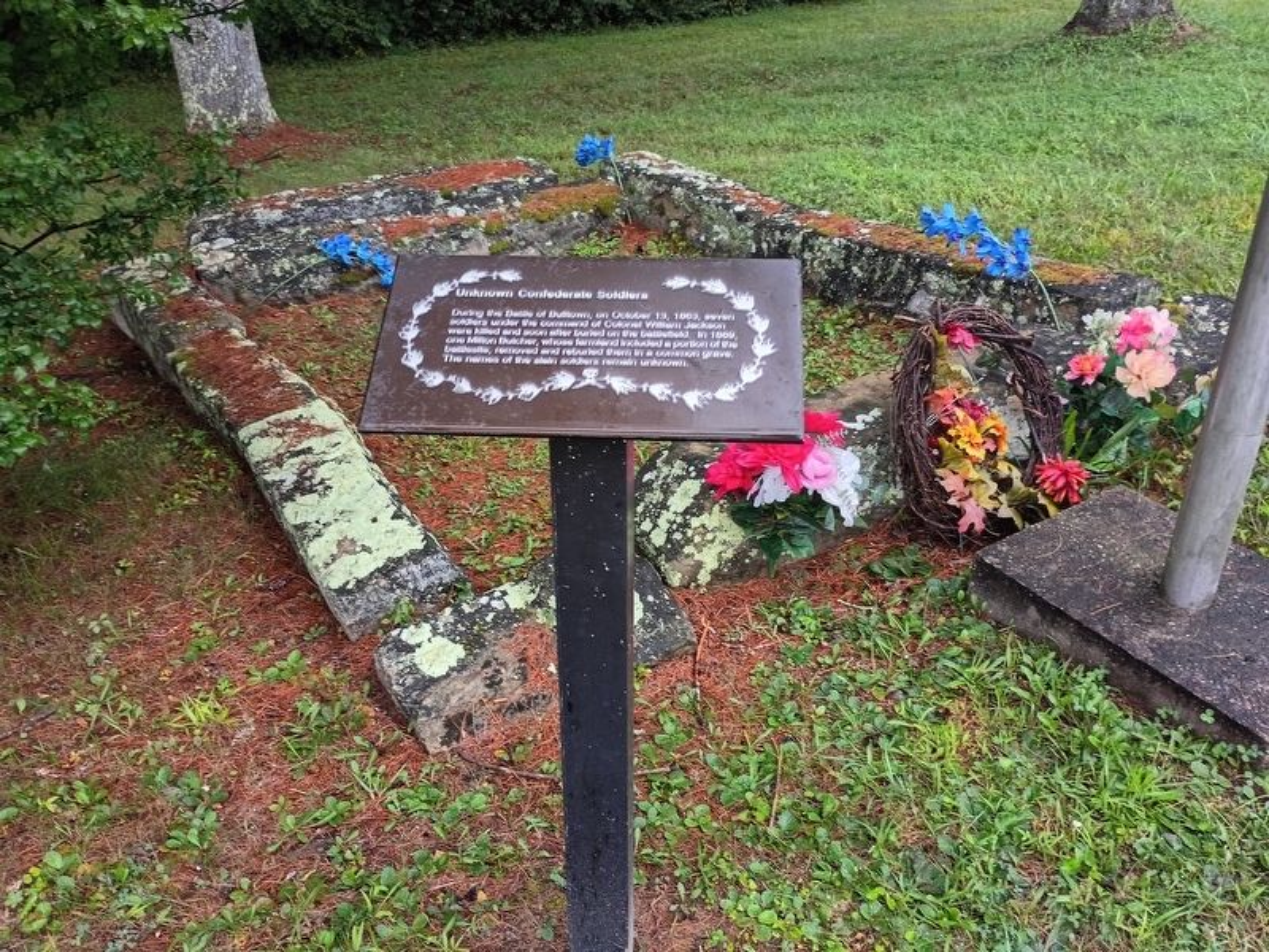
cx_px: 634
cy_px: 476
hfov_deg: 61.7
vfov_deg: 48.2
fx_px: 1063
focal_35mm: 29
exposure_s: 1/60
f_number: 1.8
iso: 177
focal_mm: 4.27
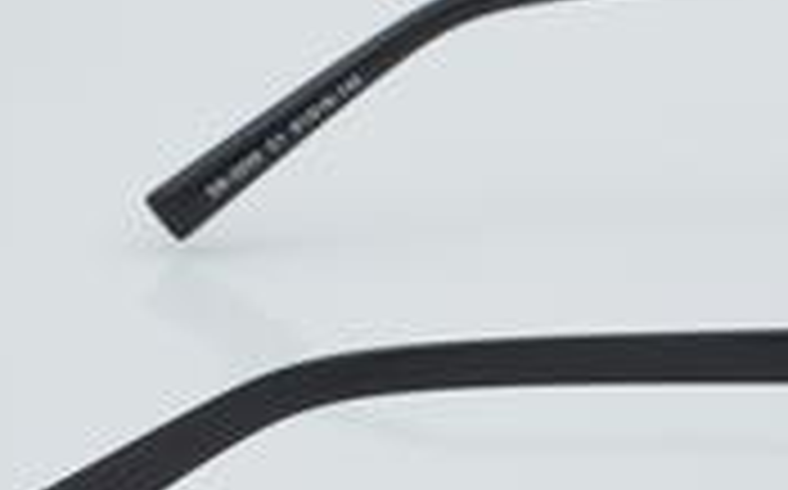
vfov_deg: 8.3
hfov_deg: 13.2
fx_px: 3372
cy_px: 234
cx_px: 770
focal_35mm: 157
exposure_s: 1/4
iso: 100
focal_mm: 45
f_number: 32
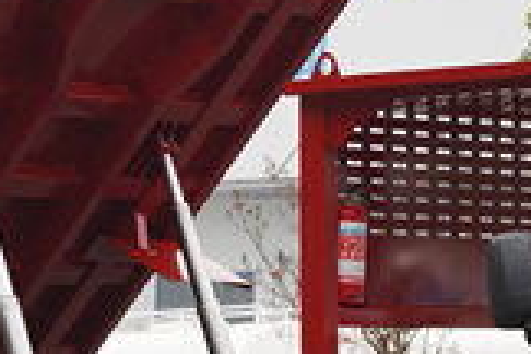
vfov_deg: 6.6
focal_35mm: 208
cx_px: 285
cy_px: 247
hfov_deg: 9.9
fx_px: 3068
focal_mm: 42
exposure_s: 1/200
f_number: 3.2
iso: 100
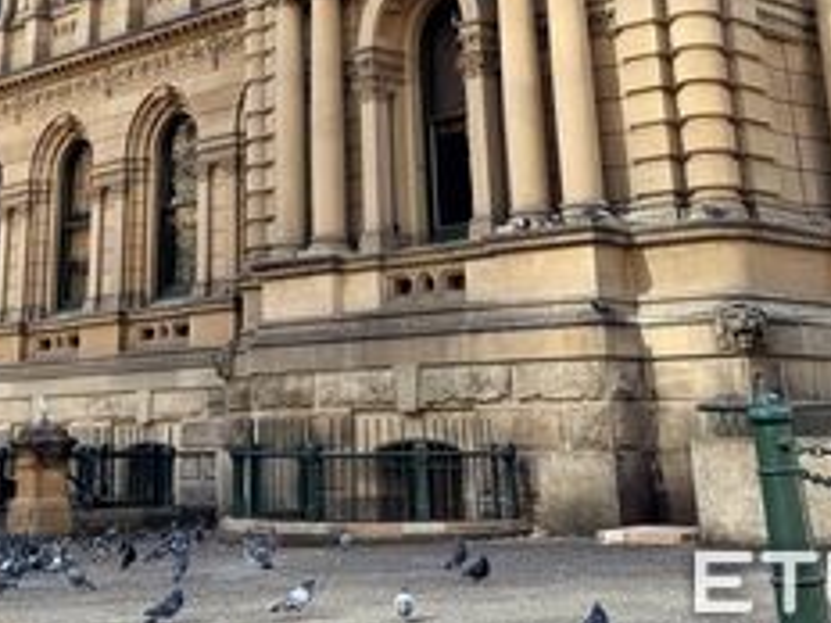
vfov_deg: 21.7
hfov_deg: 30.9
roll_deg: +0.0
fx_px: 1488
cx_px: 272
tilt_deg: +21.2
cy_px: -150
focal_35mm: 62
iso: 80
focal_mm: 6.76
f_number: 1.78
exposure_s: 1/678
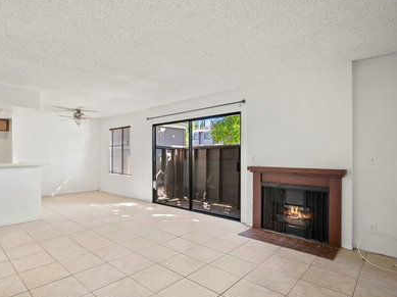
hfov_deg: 83.7
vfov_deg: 68.6
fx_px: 218
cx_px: 158
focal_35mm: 19
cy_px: 149
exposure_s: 1/1.67
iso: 200
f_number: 8
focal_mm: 16
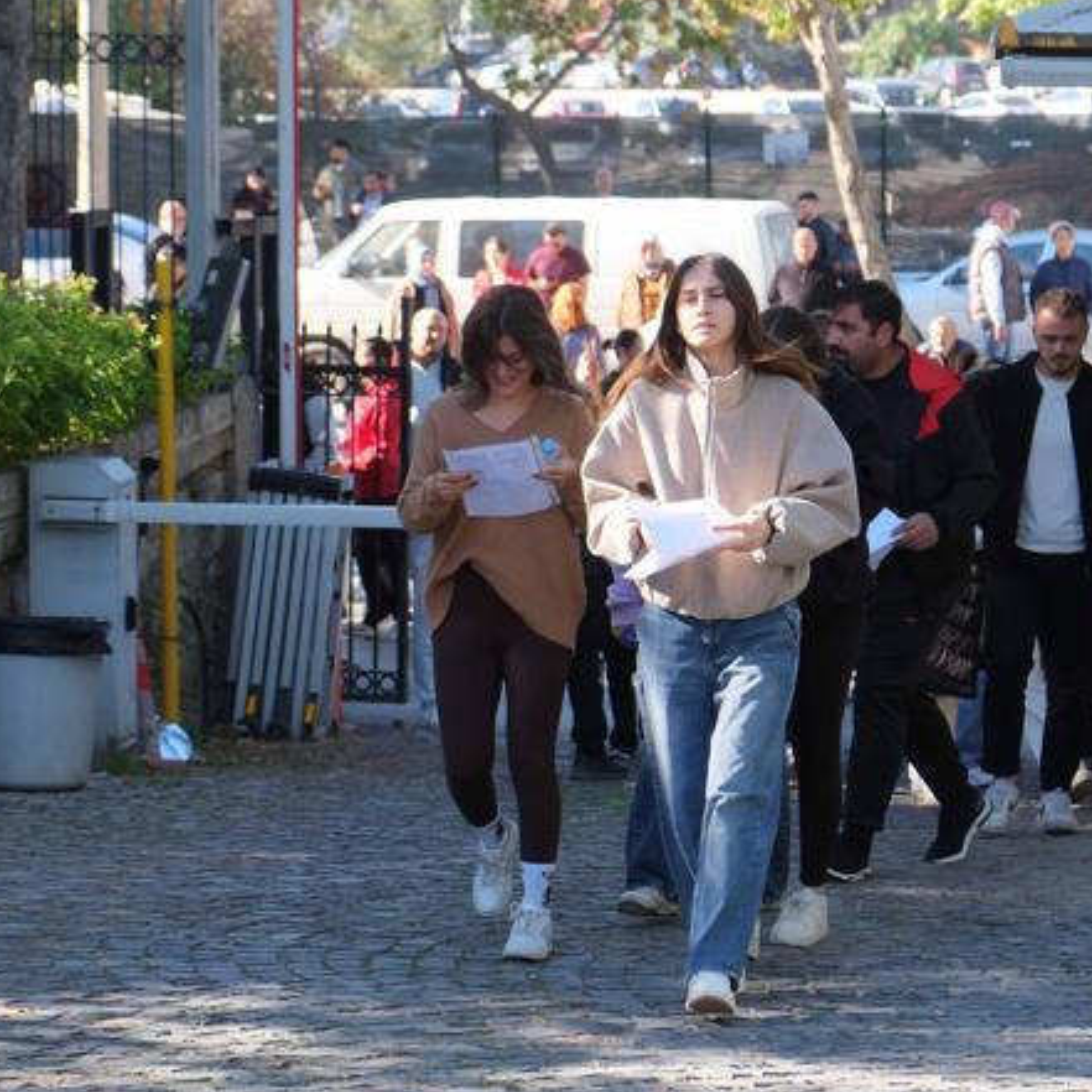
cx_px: 619
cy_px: 572
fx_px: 4283
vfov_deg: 14.5
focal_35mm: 120
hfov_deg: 14.5
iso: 400
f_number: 4
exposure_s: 1/250
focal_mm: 55
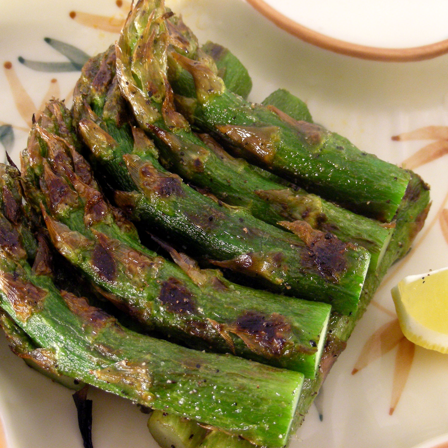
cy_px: 222
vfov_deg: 23.1
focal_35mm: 75
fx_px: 1098
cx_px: 237
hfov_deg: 23.1
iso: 200
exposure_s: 1/290
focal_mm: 10.5
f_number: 4
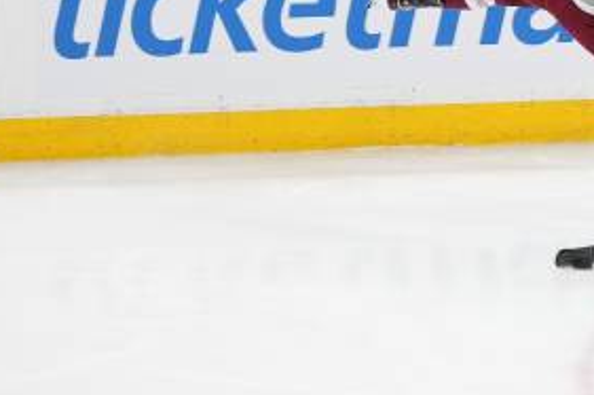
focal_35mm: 633
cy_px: 49
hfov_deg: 3.3
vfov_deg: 2.2
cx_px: 630
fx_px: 10438
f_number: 2.8
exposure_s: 1/1000
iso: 1000
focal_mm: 158
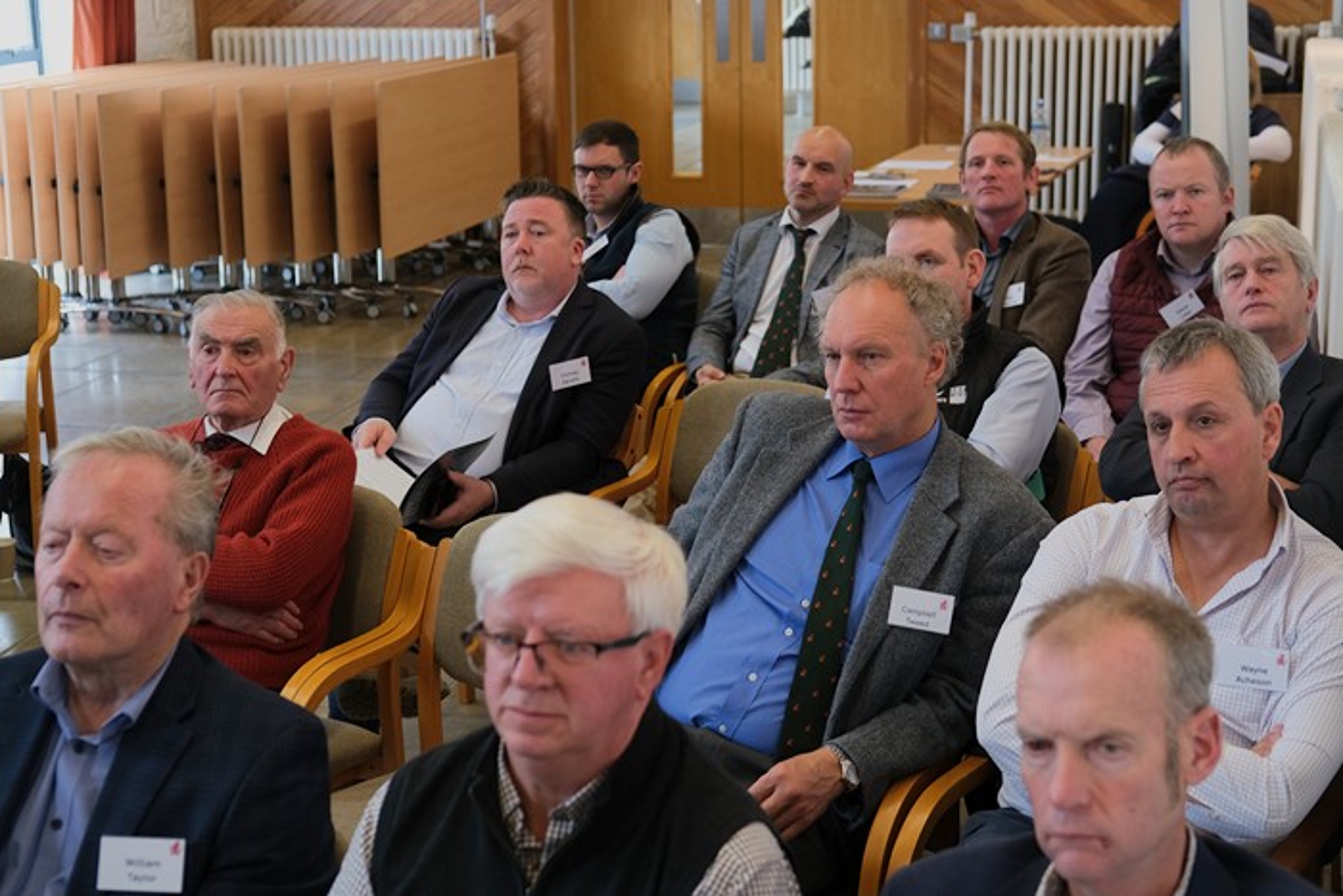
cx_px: 672
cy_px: 448
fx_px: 1977
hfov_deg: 37.5
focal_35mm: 53
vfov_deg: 25.5
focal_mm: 35
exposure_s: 1/125
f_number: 3.2
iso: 800
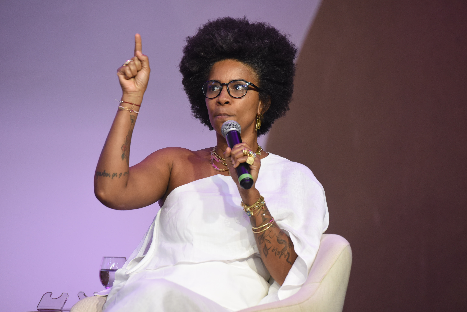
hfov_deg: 10.3
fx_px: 2595
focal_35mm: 200
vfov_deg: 6.9
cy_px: 156
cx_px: 234
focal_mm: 200
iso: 1600
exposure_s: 1/200
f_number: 5
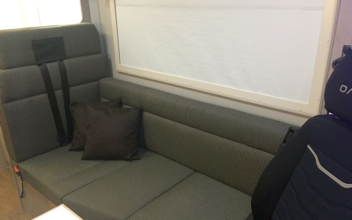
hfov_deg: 61.2
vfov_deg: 40.6
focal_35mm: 31
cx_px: 177
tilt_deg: -24.9
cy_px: 121
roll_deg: +0.3
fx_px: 297
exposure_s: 1/20
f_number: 2.2
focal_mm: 4.15
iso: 250
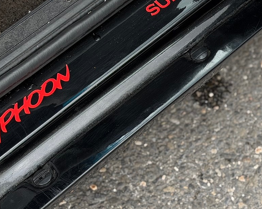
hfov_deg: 15.8
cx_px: 115
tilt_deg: -46.5
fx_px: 946
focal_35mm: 122
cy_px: -24
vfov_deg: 12.4
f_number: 1.78
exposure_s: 1/434
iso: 64
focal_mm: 6.76
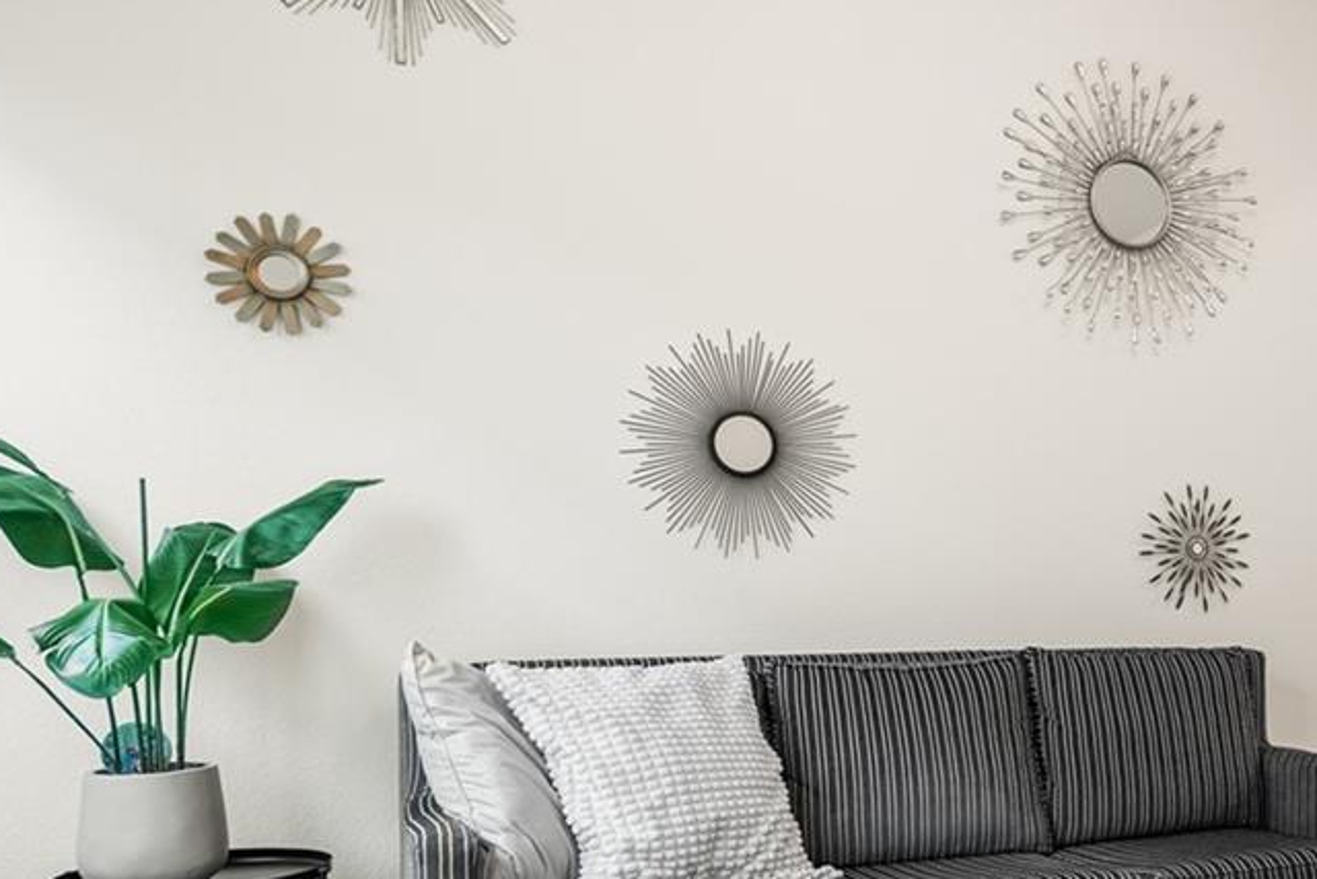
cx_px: 1257
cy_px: 601
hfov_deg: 43.0
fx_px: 1464
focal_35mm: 40
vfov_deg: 33.1
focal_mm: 16
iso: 200
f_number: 8
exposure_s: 1/1.25
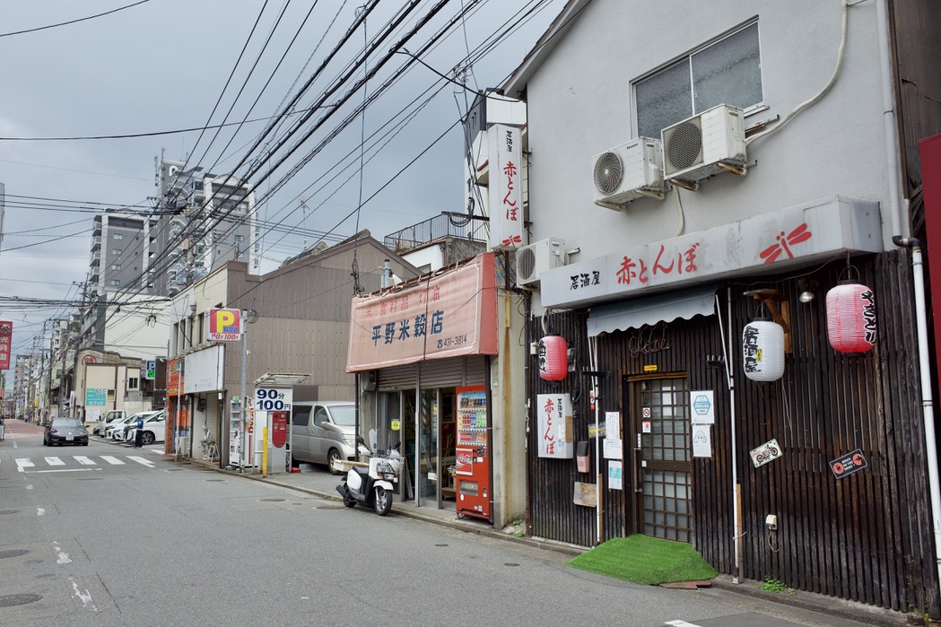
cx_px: 459
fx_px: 758
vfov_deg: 44.9
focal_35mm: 29
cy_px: 322
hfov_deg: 63.7
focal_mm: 18.3
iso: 200
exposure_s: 1/500
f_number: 4
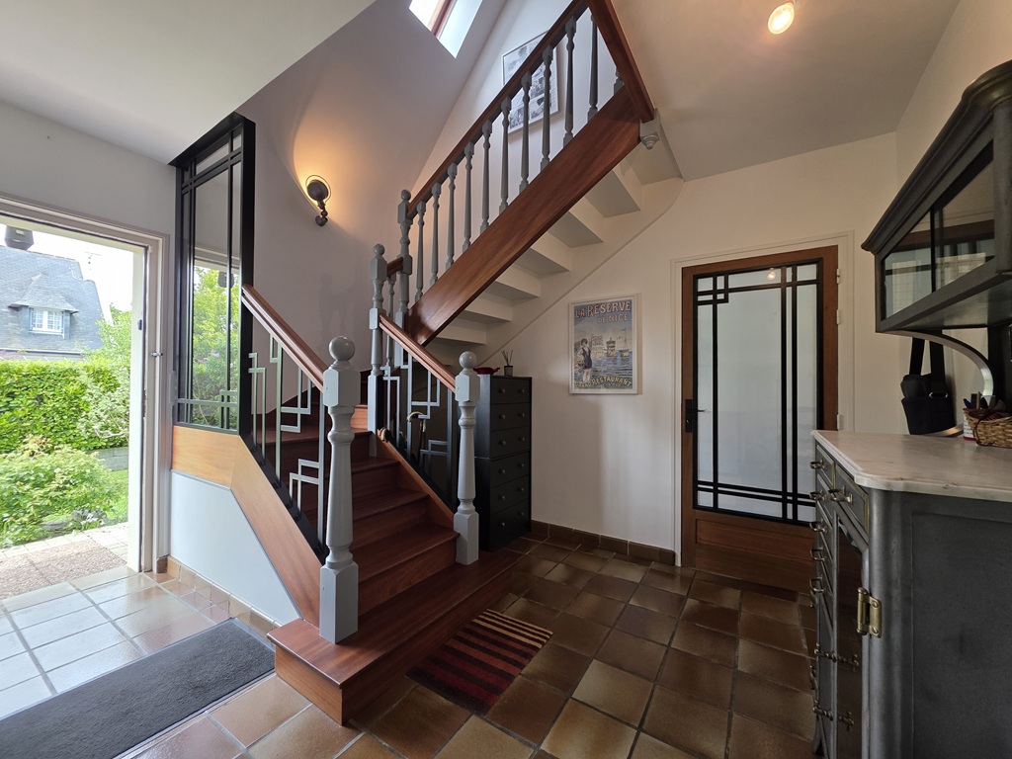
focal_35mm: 13
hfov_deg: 106.2
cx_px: 506
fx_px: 380
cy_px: 380
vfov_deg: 89.9
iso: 100
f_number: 1.9
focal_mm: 2.2
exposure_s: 1/100
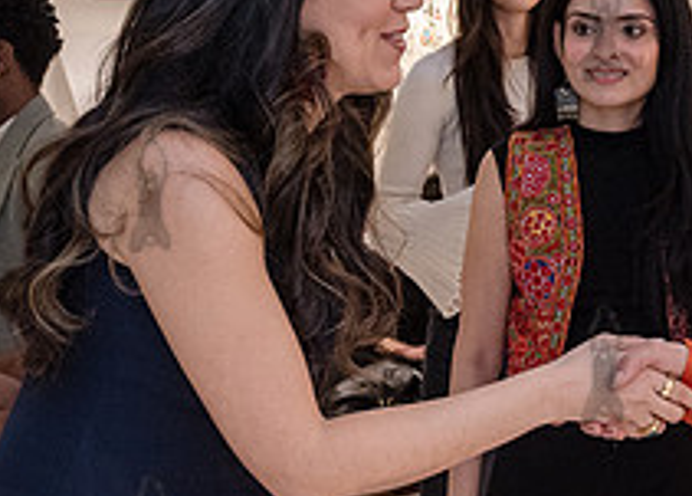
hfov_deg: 23.8
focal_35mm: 82
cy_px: 376
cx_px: 577
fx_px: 1613
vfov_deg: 17.4
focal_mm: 24
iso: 1600
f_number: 5
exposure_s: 1/160
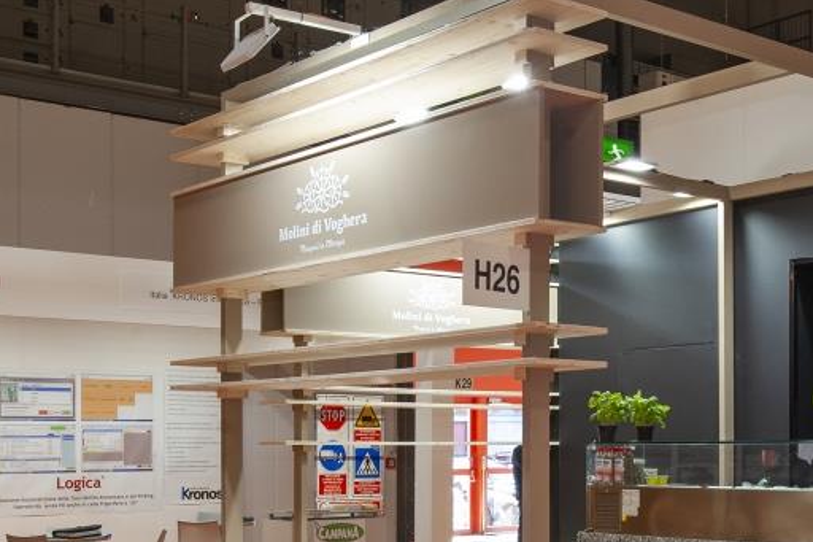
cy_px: 436
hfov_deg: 40.4
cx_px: 572
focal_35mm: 48
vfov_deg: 27.5
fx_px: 1084
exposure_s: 1/13
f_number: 11
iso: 400
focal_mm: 24
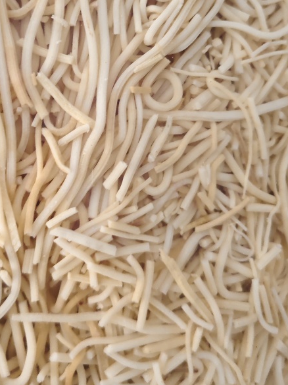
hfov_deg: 34.2
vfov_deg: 43.4
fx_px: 466
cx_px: 112
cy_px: 99
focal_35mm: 42
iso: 947
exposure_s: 1/50
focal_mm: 5.56
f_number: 1.88
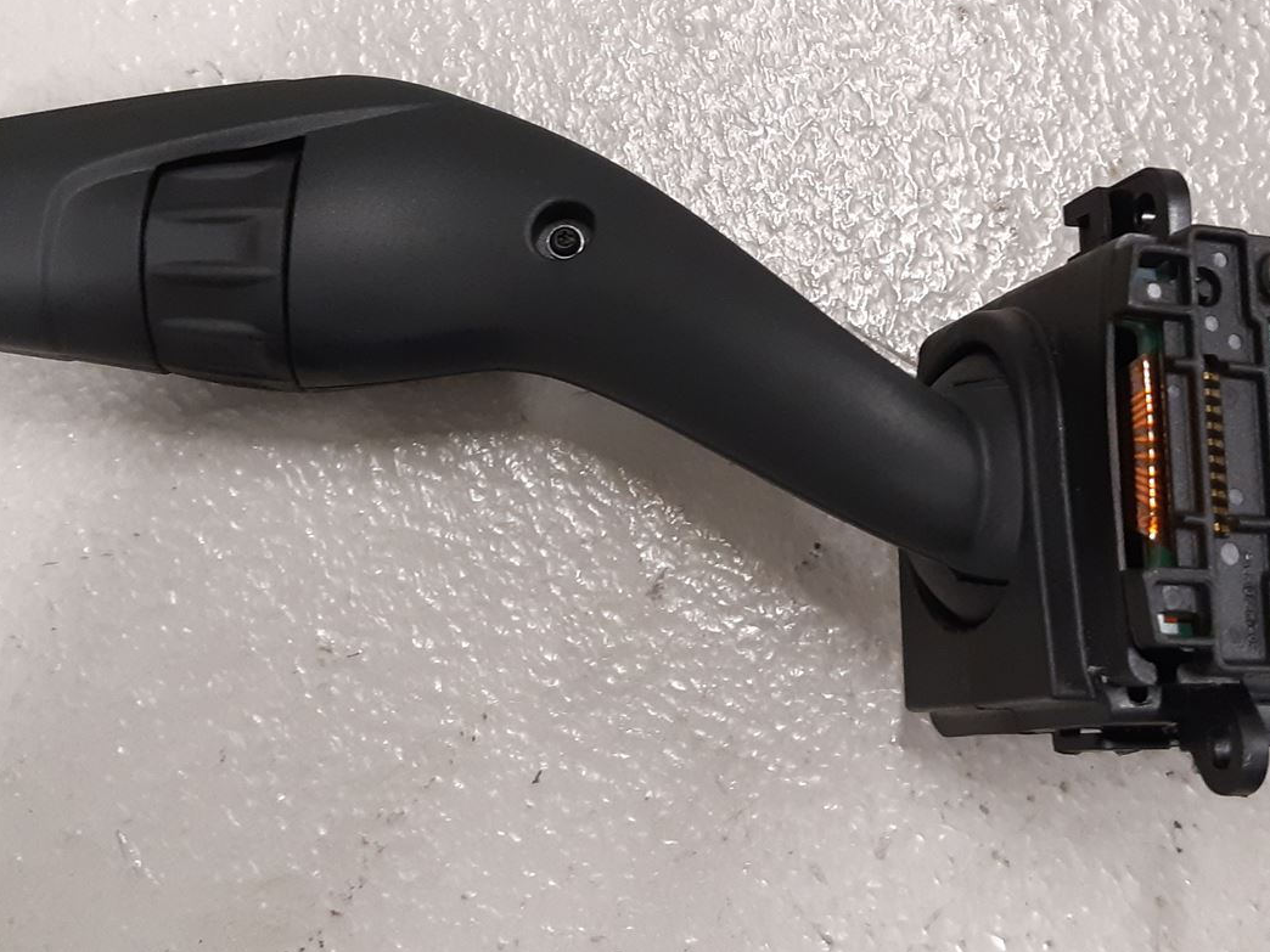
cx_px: 772
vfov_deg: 28.4
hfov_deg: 37.3
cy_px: 353
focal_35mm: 51
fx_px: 1871
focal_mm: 3.93
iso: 250
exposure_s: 1/50
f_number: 1.7
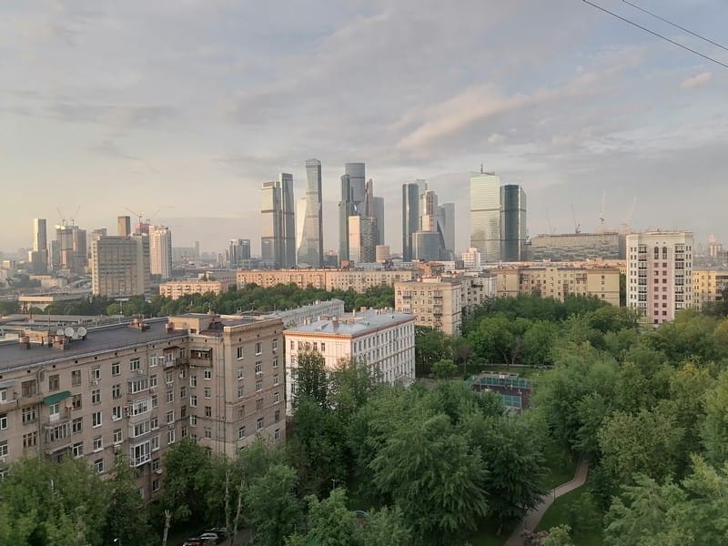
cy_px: 273
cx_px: 364
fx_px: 568
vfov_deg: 51.4
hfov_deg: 65.3
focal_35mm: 27
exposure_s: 1/269
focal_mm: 5.3
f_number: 1.8
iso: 50
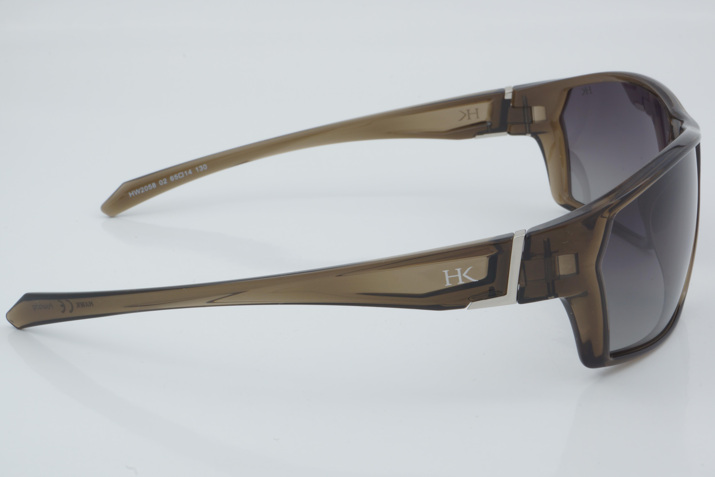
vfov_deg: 18.2
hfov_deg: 27.0
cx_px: 358
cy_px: 238
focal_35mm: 75
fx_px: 1489
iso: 100
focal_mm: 50
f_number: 32
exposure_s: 1/4
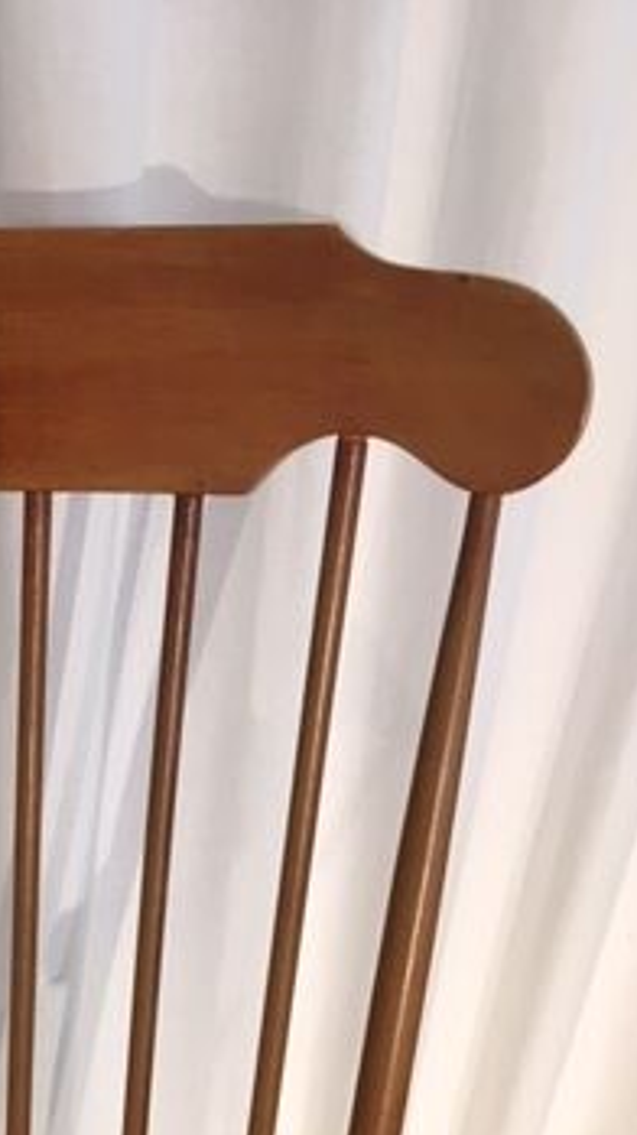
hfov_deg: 19.8
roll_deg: +0.6
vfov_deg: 33.9
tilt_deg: -40.8
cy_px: 1037
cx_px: -72
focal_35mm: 58
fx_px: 1744
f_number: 2.2
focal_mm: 4.15
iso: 80
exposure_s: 1/33
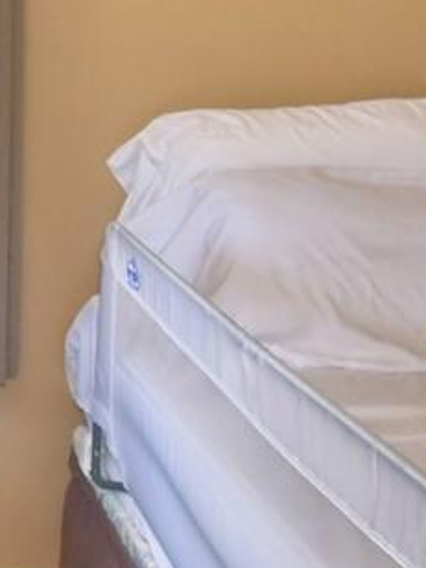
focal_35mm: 75
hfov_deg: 17.2
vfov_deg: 25.1
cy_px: 37
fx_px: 1231
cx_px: -260
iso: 125
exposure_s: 1/60
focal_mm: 10
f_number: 4.5
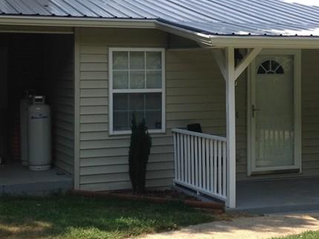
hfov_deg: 24.7
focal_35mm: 79
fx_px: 728
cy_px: 89
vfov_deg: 18.6
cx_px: 166
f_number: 2.4
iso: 50
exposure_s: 1/861
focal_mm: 4.12
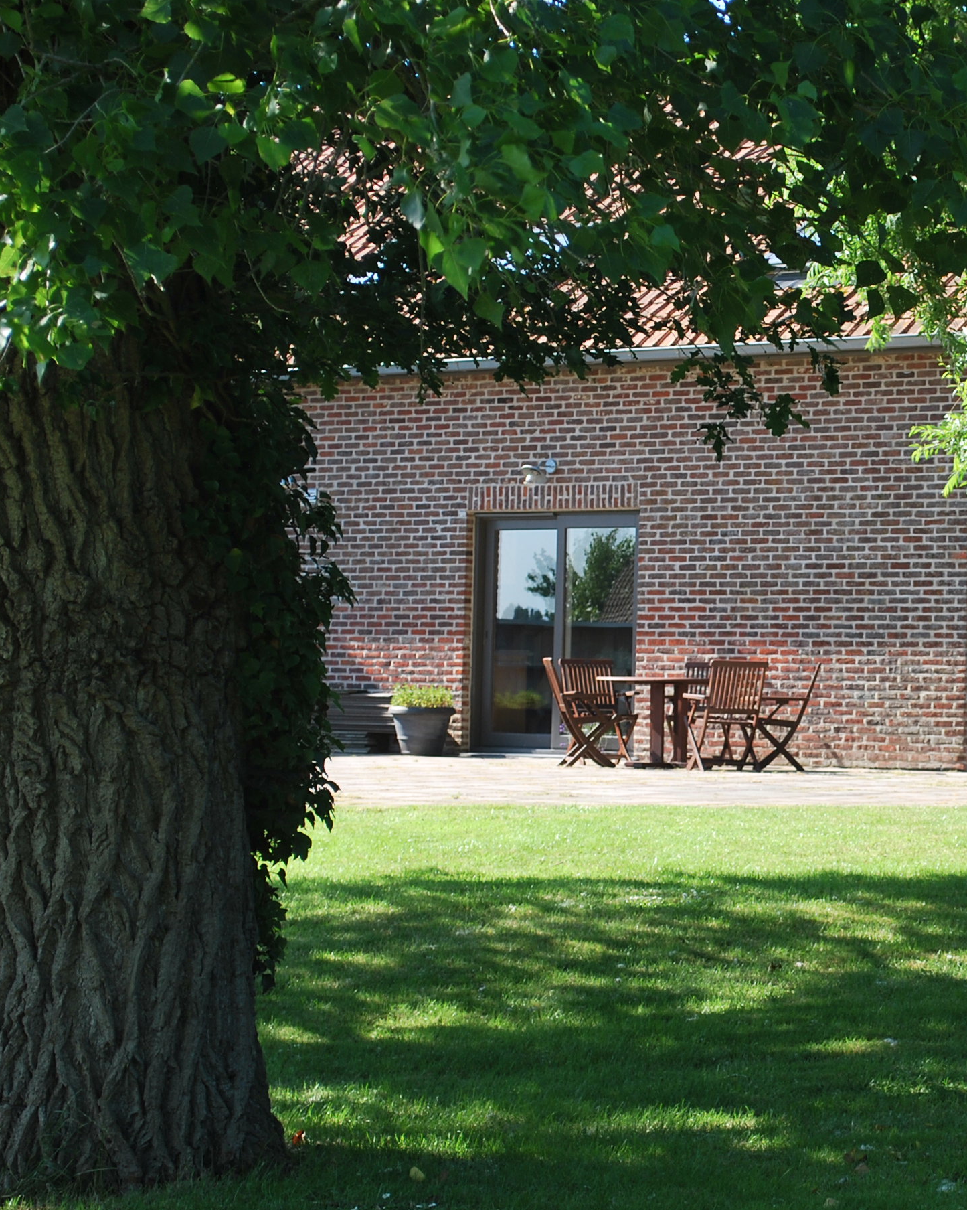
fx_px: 3641
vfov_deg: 18.9
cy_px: 648
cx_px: 864
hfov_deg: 15.0
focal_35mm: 102
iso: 100
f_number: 5.6
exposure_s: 1/125
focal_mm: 45
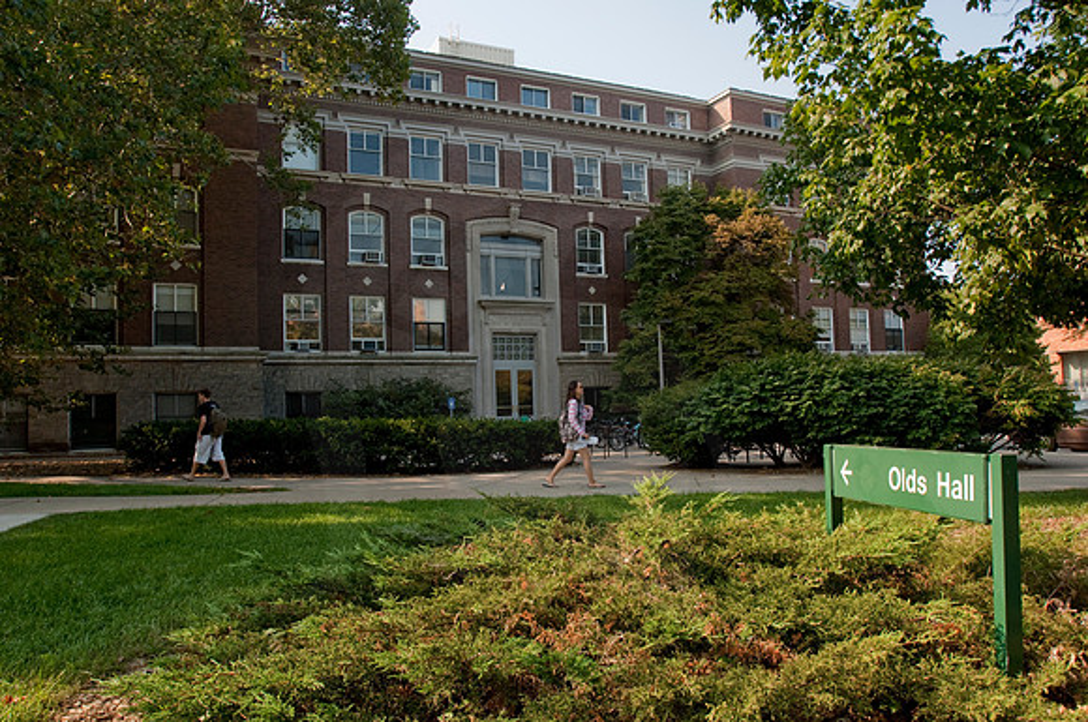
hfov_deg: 70.5
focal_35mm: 26
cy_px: 361
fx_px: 770
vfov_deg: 50.3
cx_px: 544
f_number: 7.1
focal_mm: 17
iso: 100
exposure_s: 1/200
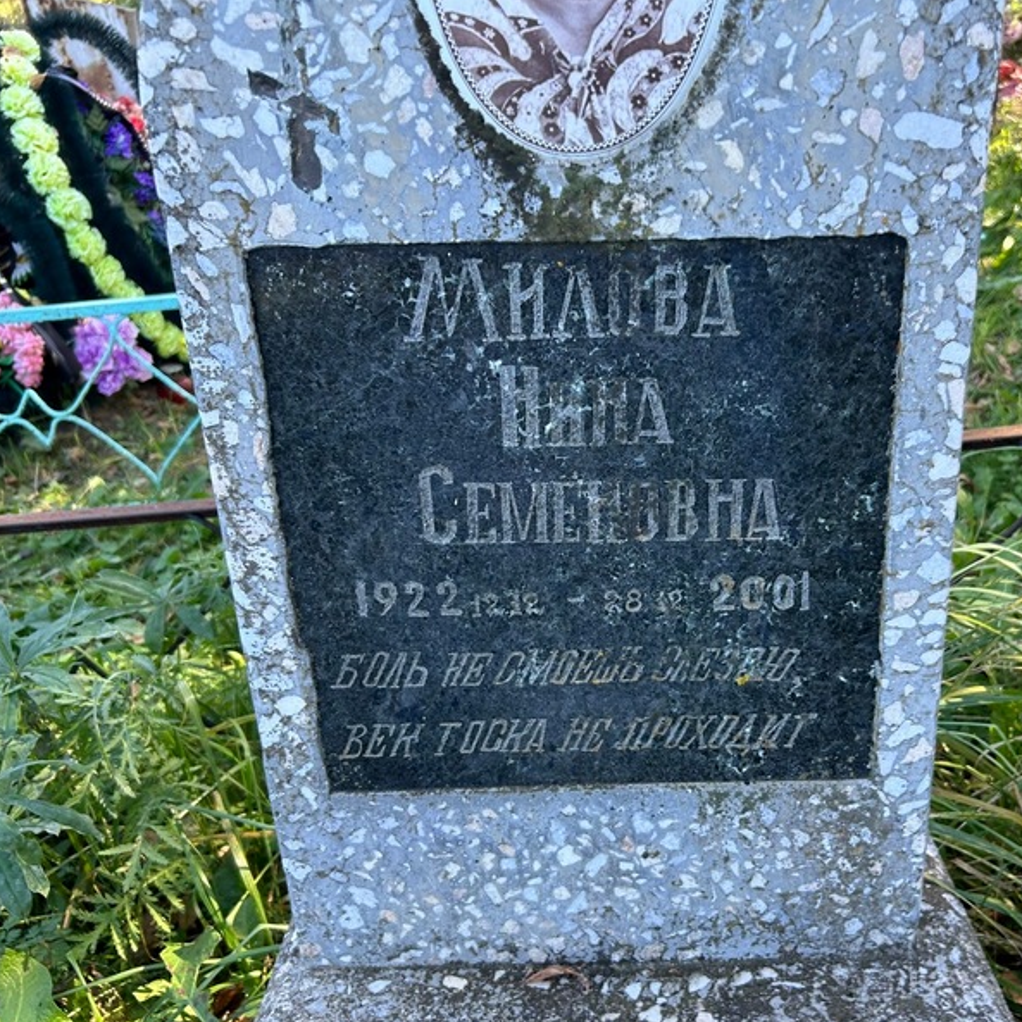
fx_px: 1035
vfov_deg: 52.5
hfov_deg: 52.1
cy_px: 514
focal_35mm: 31
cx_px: 626
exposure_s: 1/228
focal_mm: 5.7
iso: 40
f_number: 1.5
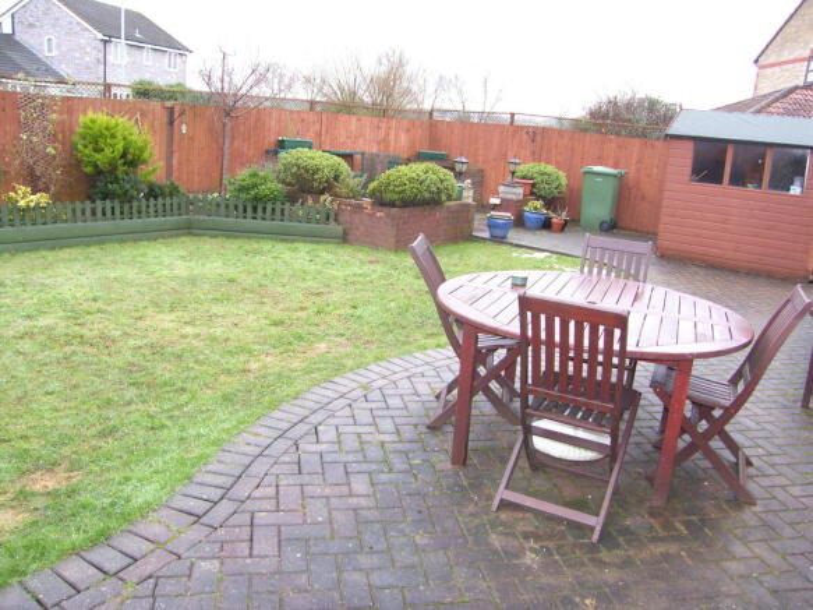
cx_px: 406
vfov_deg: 49.7
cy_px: 305
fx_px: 657
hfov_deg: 63.5
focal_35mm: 28
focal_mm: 7.4
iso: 80
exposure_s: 1/30
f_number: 2.2
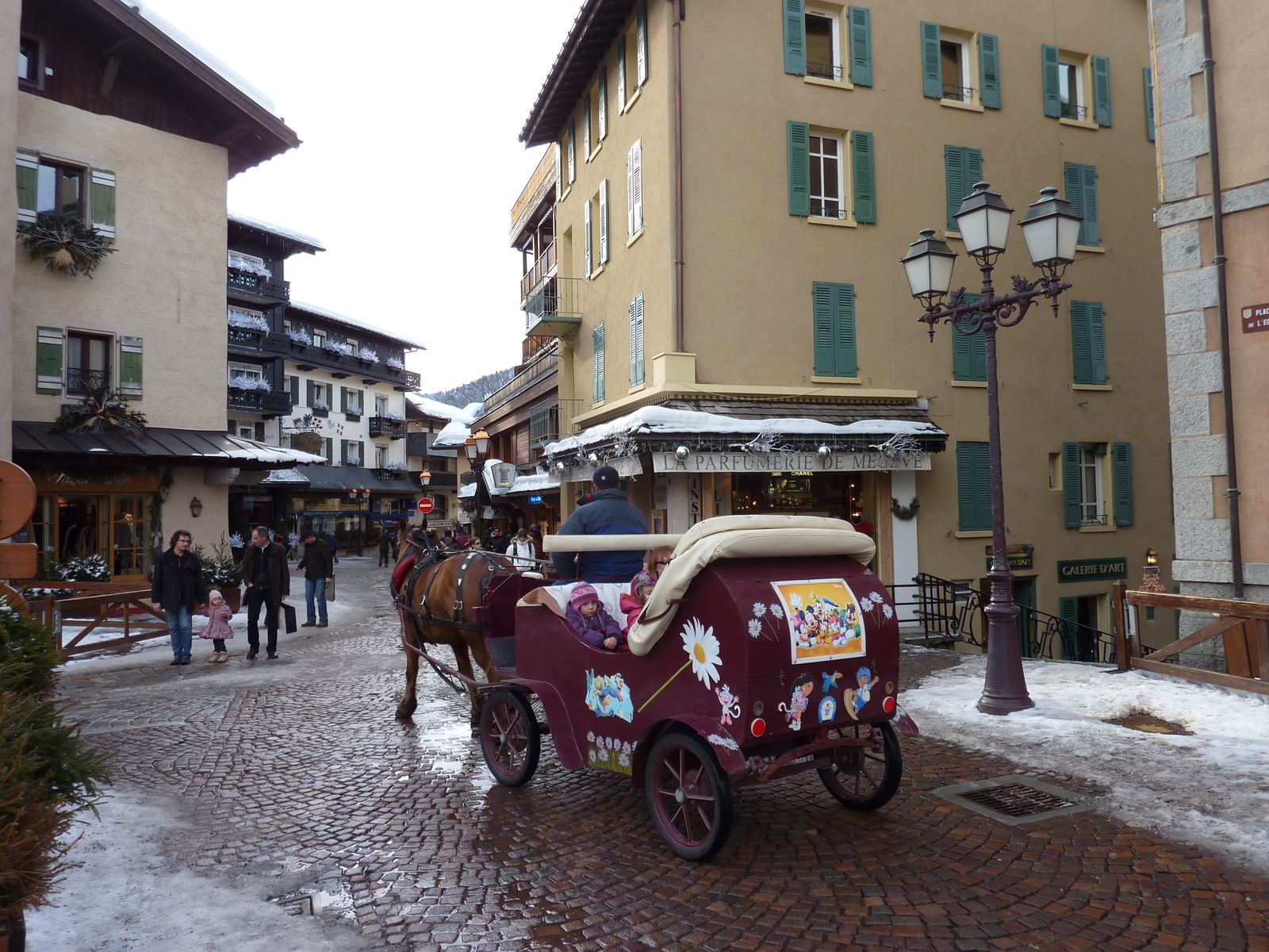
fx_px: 916
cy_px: 476
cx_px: 634
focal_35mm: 25
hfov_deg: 69.4
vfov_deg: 54.9
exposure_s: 1/160
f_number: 4
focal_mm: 4.1
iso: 80
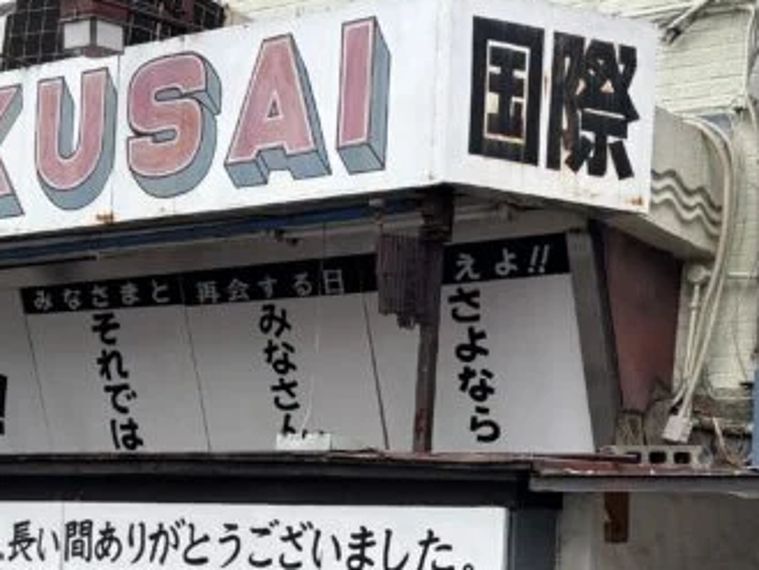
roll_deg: -3.3
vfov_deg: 18.0
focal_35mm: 81
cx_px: 434
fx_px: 1777
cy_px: 464
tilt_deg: +5.0
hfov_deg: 24.1
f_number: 1.6
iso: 50
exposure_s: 1/1205
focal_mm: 5.96
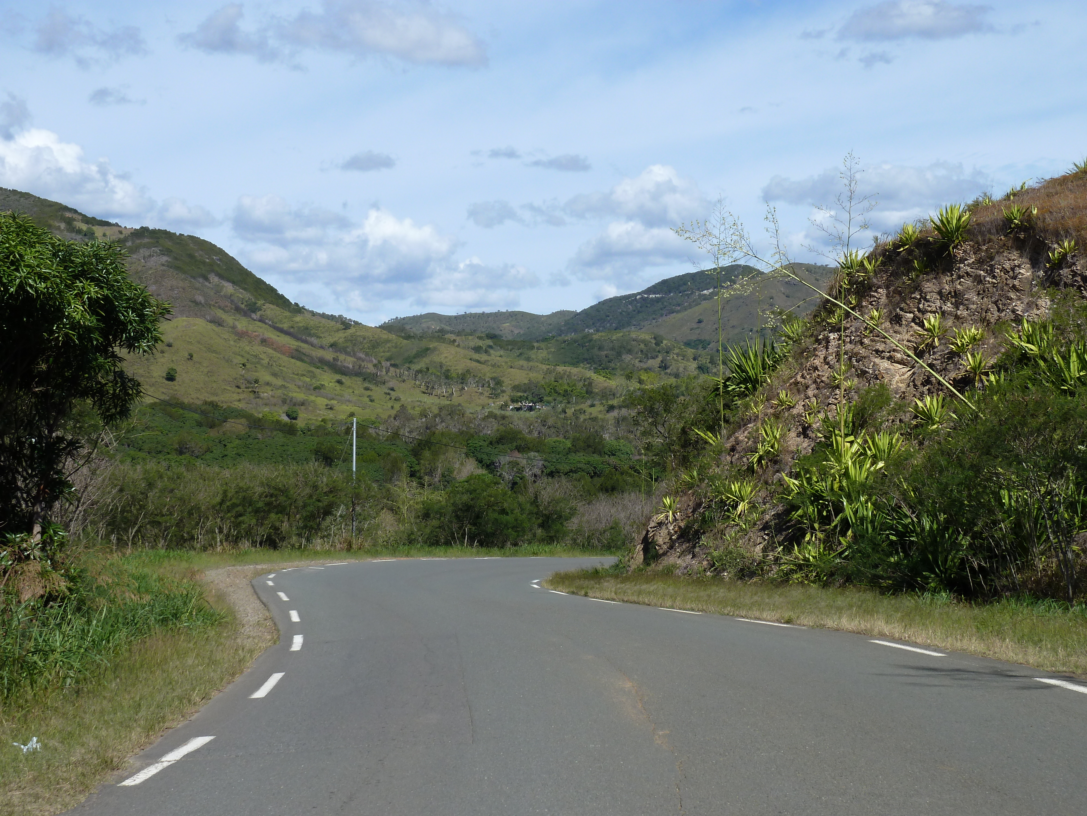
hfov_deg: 32.7
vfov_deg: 24.8
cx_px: 544
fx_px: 1853
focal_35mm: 59
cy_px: 408
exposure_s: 1/500
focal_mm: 9.7
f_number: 5
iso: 80
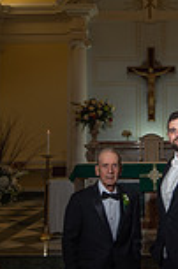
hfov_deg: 23.6
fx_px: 418
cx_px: 147
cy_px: 109
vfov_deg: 35.6
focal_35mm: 56
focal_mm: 19
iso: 200
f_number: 4
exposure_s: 1/125
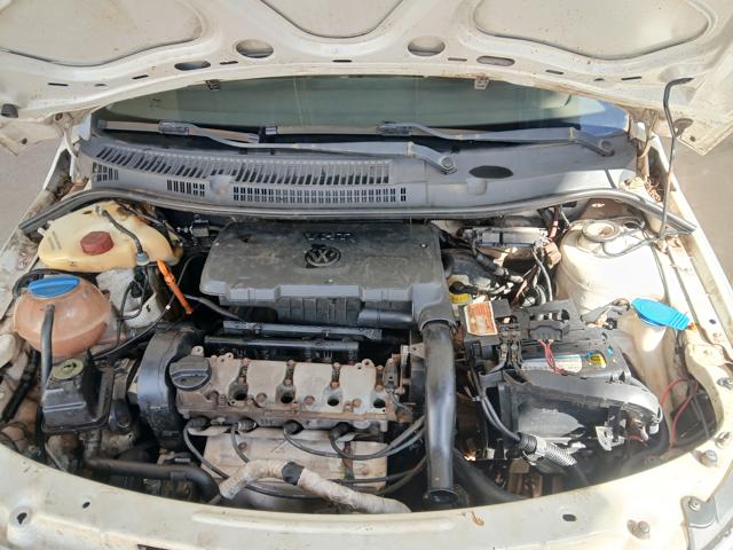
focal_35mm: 26
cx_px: 366
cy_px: 275
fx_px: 551
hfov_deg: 67.3
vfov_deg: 53.1
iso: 32
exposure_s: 1/60
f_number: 1.8
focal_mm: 3.98
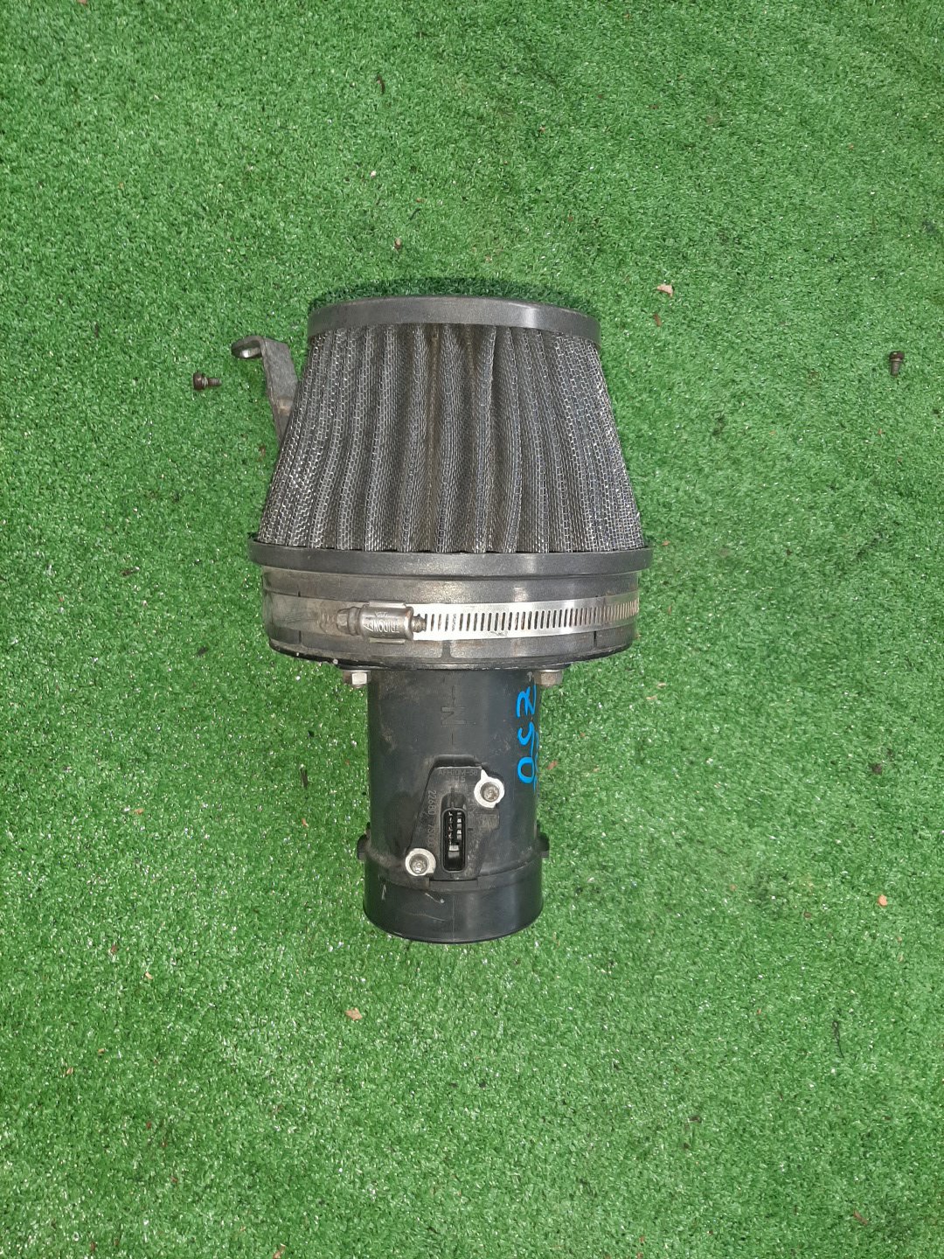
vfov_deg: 67.3
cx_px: 472
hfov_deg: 53.1
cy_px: 630
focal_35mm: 26
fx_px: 945
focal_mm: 3.93
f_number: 1.7
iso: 182
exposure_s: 1/50
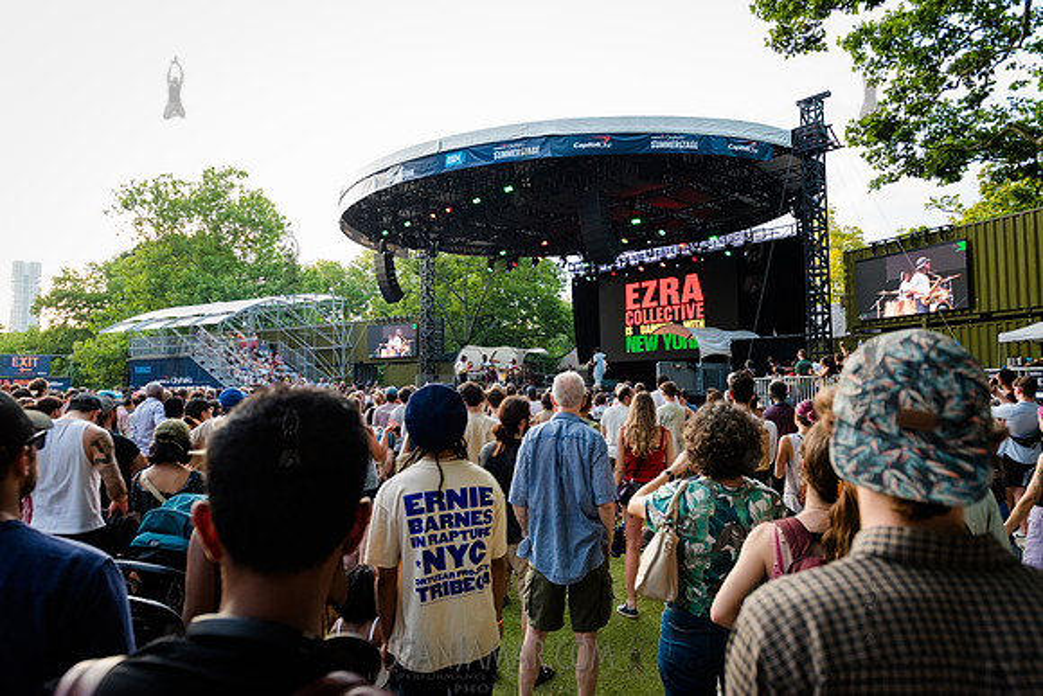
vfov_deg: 51.8
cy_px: 348
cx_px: 522
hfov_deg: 72.1
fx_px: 716
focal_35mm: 25
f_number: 4
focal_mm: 24
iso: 1000
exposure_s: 1/320
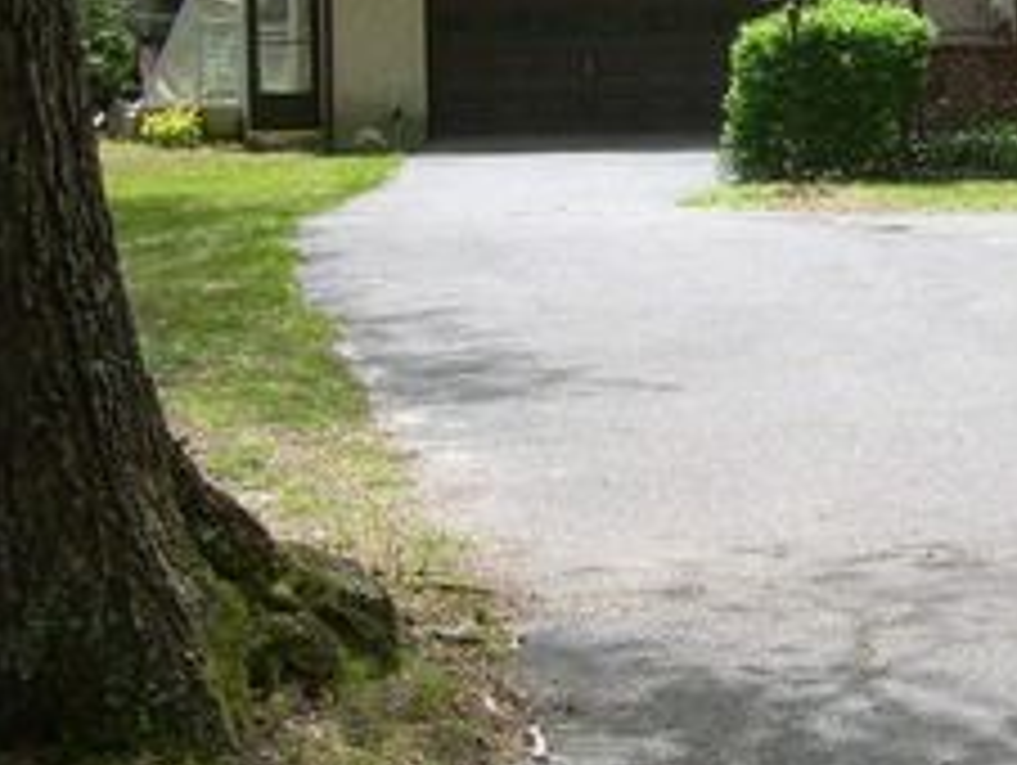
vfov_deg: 17.6
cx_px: 1116
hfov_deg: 22.0
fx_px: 2470
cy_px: 263
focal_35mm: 84
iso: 50
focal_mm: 6.3
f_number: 2.8
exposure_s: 1/500
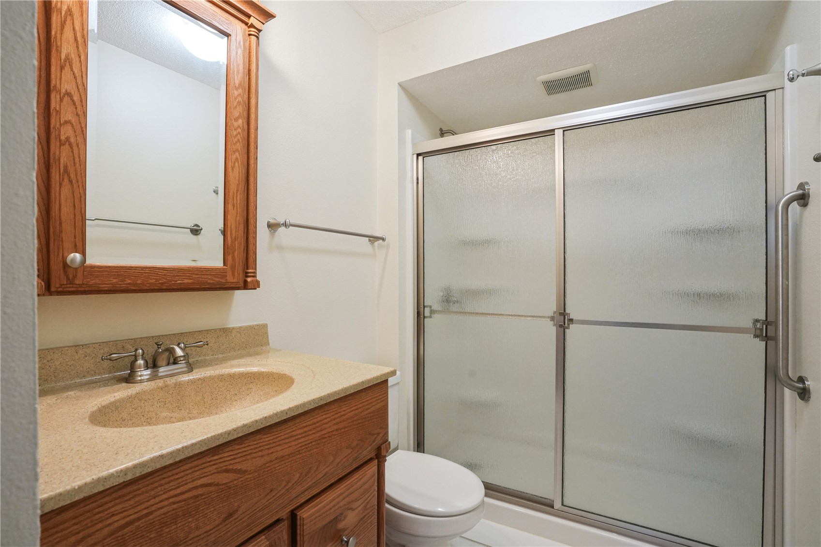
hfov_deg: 96.7
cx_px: 410
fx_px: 365
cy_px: 274
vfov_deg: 73.7
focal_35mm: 16
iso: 1250
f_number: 9
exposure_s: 1/60
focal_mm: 16
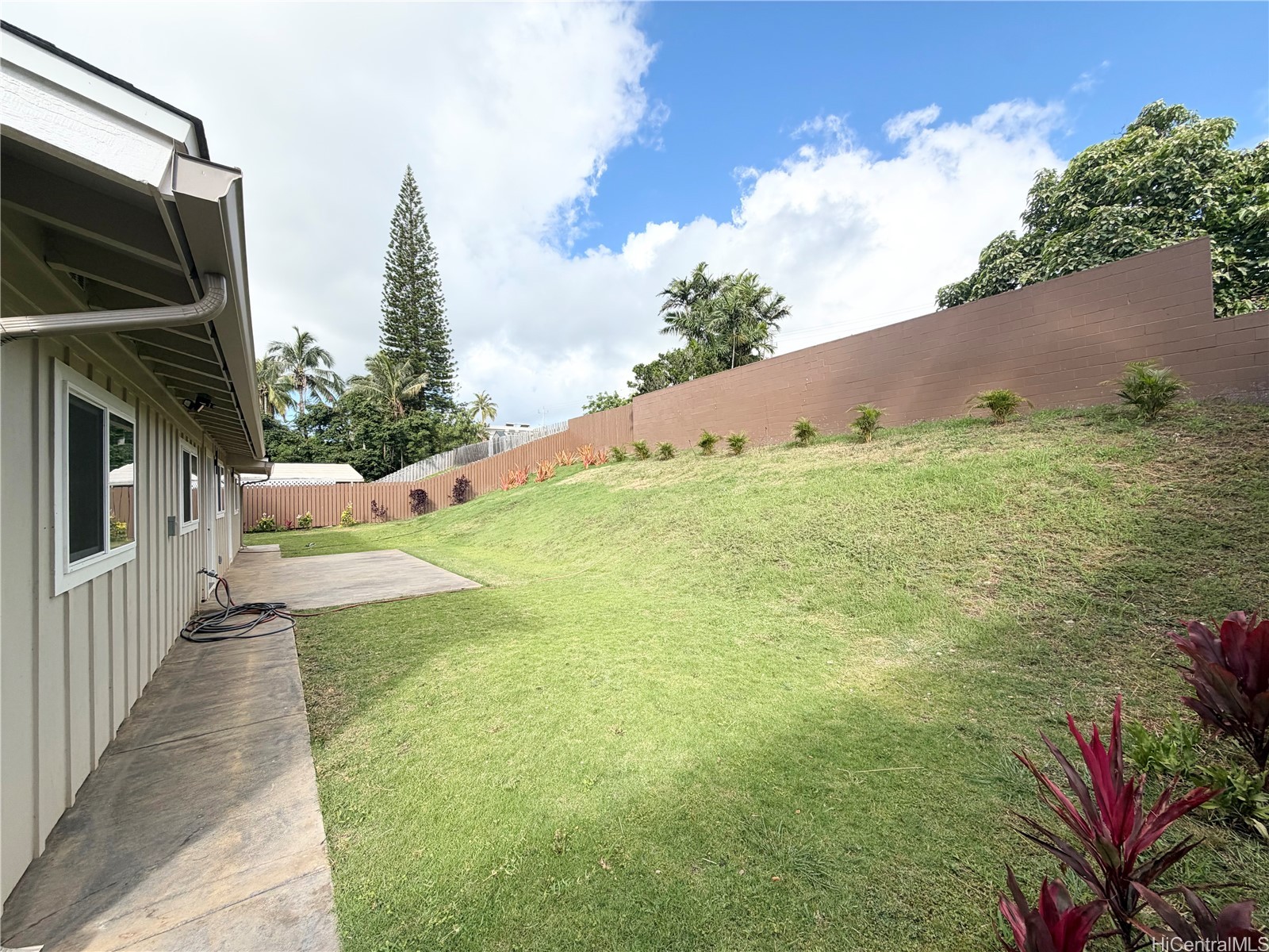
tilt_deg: +2.2
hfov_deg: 102.1
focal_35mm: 14
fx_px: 513
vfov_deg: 85.7
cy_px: 476
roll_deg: +1.1
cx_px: 634
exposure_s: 1/770
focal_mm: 2.22
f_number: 2.2
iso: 32
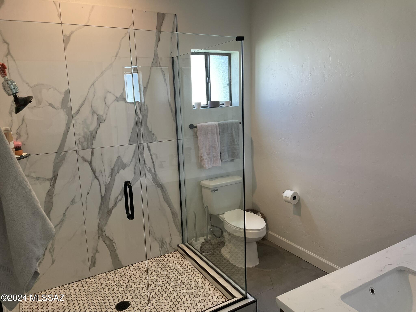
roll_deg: +2.5
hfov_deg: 67.3
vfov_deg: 53.1
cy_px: 156
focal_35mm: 26
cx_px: 208
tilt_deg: -9.6
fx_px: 312
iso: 125
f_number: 1.6
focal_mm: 4.2
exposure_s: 1/120
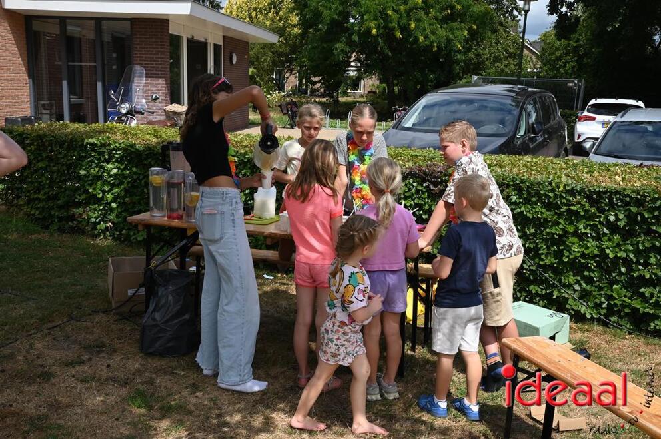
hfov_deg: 48.5
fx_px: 734
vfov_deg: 33.3
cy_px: 220
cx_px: 330
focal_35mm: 40
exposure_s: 1/640
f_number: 13
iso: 640
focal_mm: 40
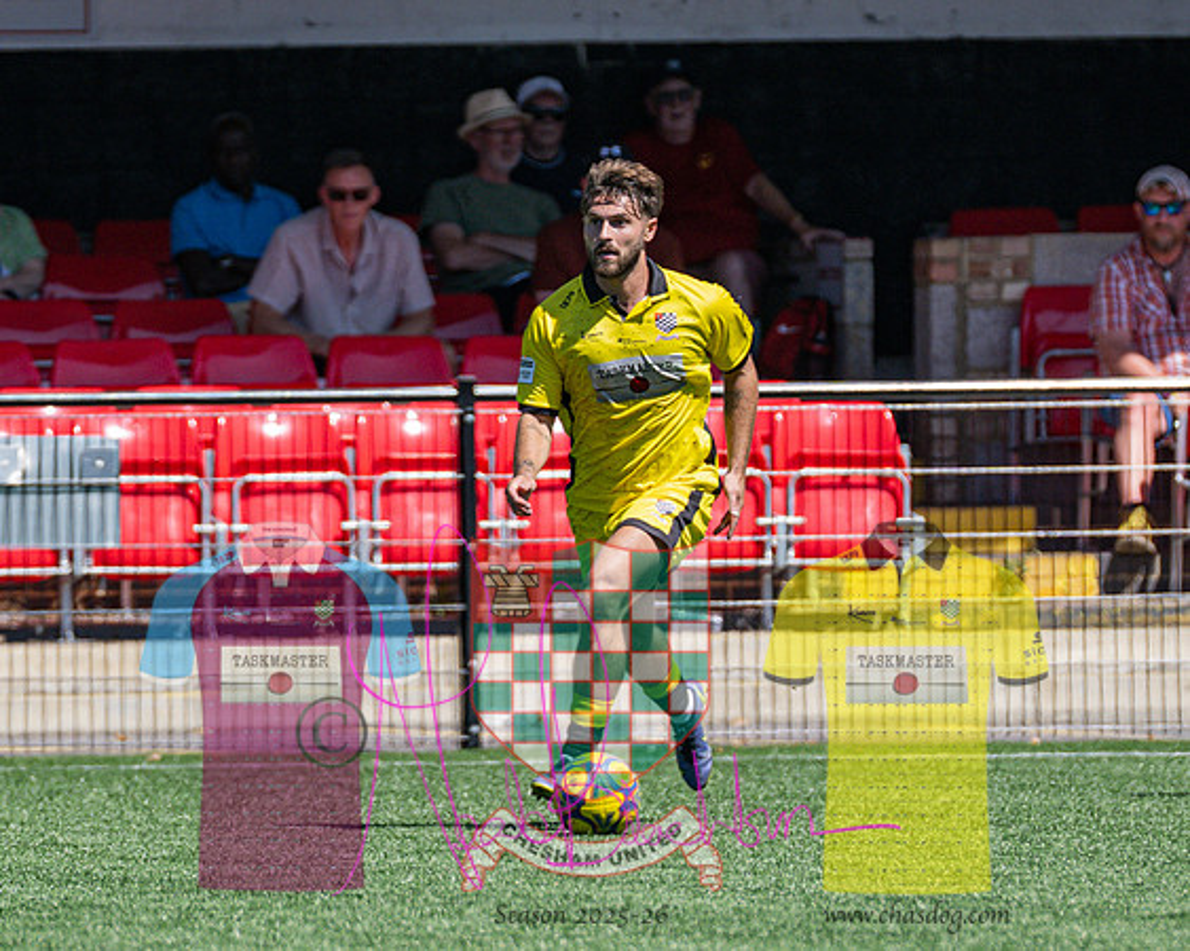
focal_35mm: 648
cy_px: 476
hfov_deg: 3.0
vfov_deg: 2.4
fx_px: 22800
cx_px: 486
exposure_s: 1/3200
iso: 320
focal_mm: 270
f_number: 4
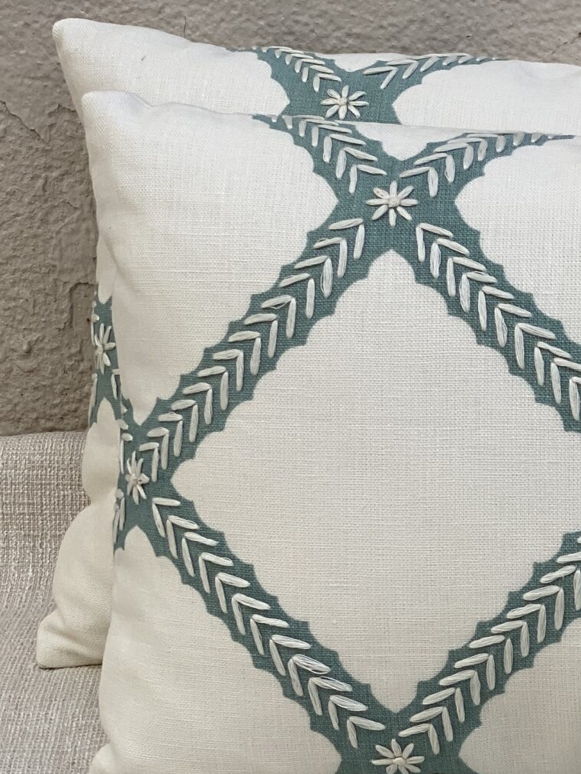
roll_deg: +1.6
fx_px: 2932
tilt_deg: -25.1
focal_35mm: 131
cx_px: 660
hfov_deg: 11.1
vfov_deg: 15.0
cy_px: 485
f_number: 2
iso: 20
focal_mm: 6
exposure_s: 1/266
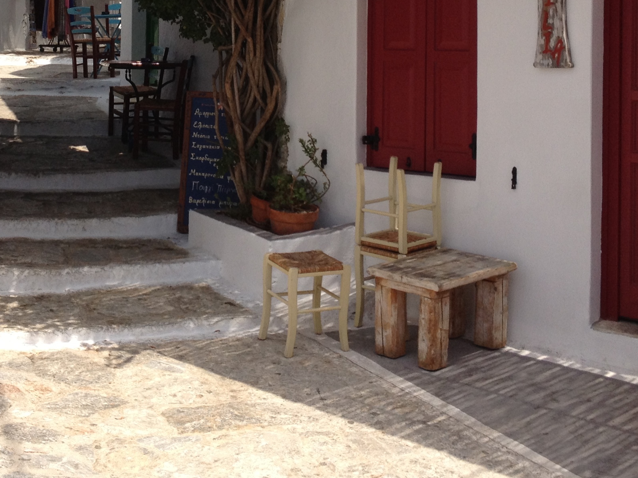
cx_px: 198
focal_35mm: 72
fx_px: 1327
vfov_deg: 20.0
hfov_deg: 26.8
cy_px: 31
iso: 50
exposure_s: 1/1577
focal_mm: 4.28
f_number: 2.4
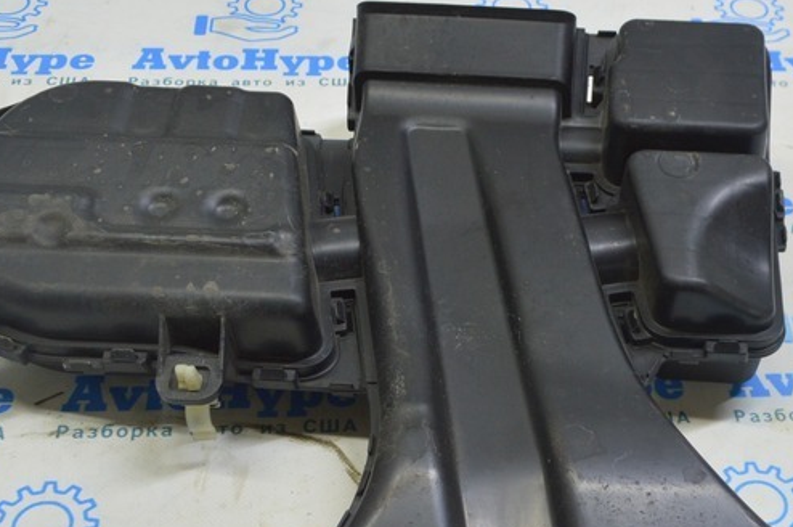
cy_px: 377
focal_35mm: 56
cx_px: 520
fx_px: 1232
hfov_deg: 35.4
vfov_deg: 23.9
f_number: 5.6
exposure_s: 1/20
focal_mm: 18
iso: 400
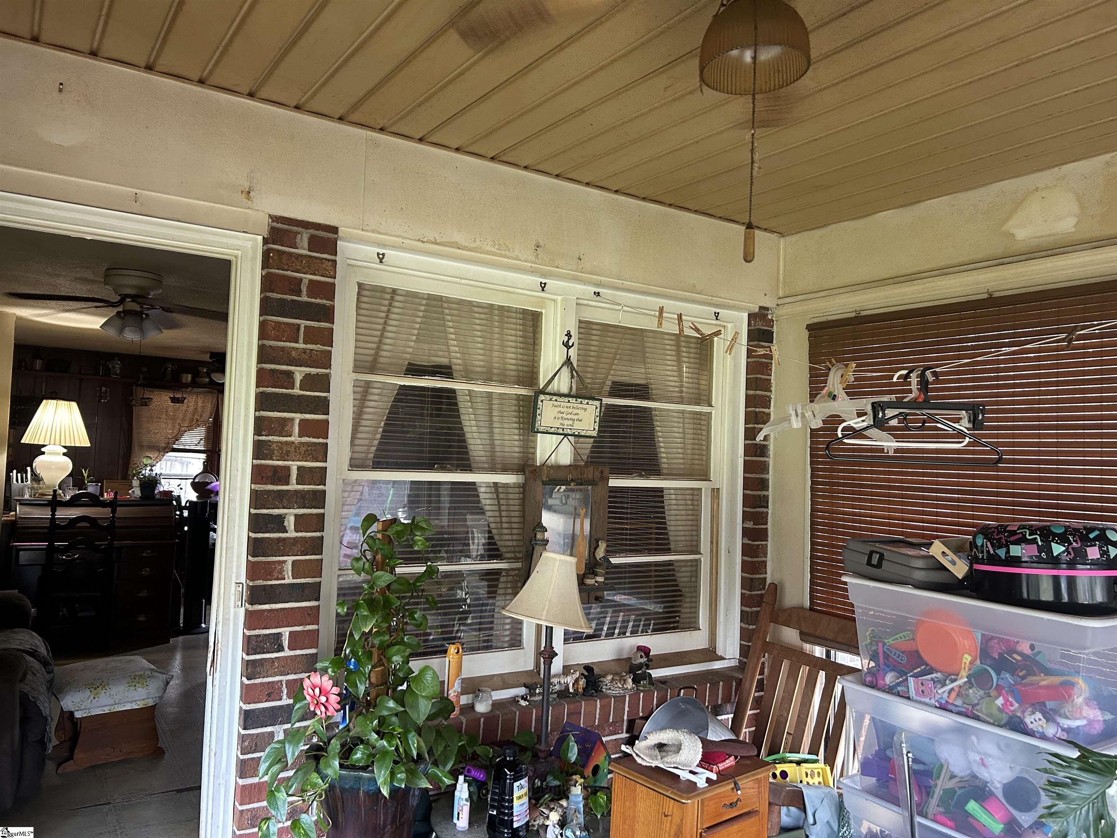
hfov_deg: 67.3
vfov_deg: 53.1
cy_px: 419
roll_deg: -2.0
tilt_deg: +2.6
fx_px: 839
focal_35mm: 26
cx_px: 558
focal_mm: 5.7
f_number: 1.5
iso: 250
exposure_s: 1/60
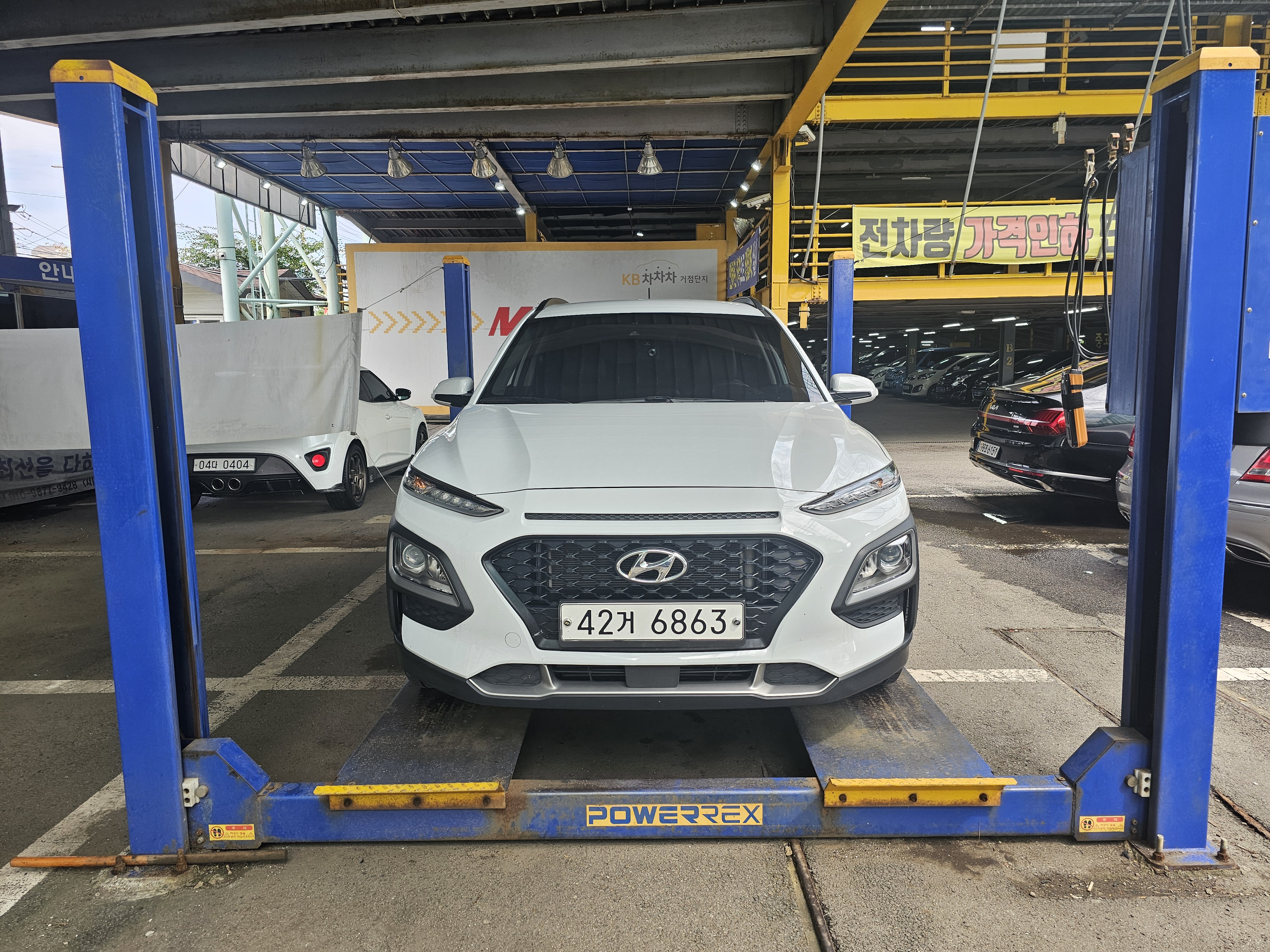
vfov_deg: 58.9
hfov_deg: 73.9
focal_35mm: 23
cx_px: 635
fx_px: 844
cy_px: 476
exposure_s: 1/149
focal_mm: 6.3
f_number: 1.7
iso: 40
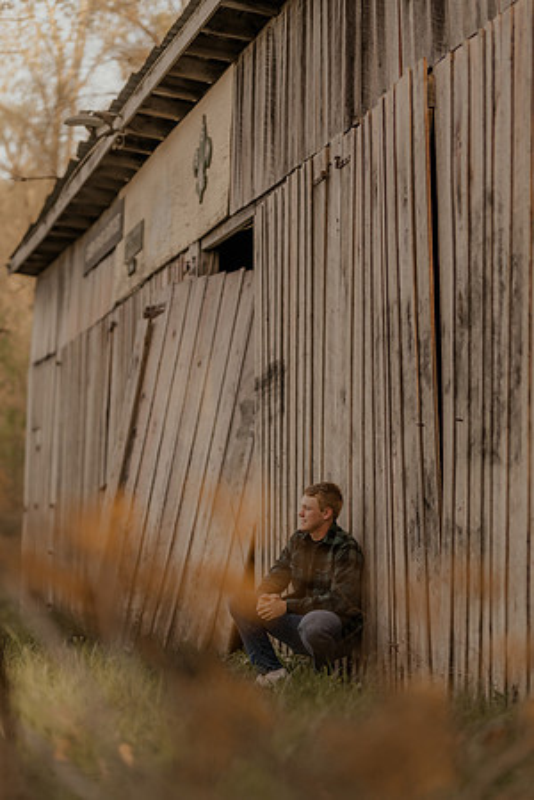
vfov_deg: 23.9
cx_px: 267
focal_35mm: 85
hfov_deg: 16.1
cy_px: 400
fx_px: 1891
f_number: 1.4
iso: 250
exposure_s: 1/1000
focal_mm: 85
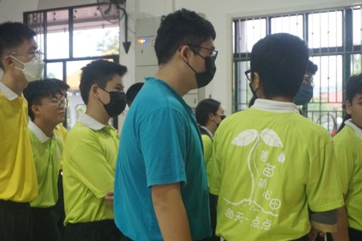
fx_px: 739
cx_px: 181
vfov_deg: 18.5
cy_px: 120
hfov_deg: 27.5
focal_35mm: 74
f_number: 5.6
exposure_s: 1/160
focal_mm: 49
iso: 1600
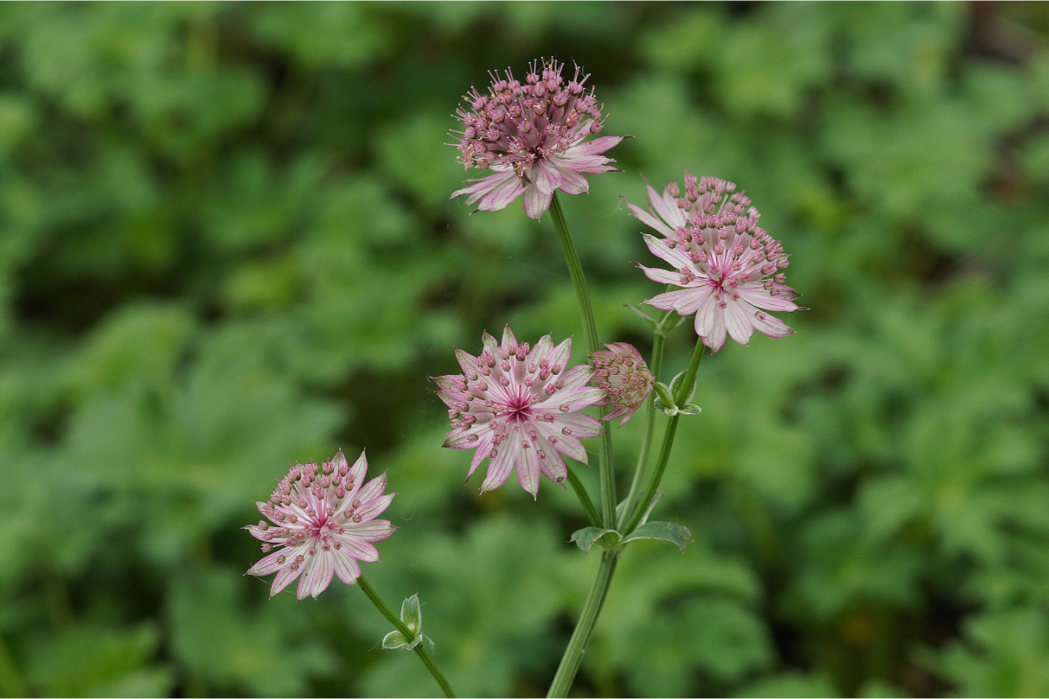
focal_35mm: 150
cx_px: 524
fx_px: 4370
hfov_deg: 13.7
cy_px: 350
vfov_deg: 9.1
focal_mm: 100
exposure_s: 1/160
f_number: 8
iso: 640
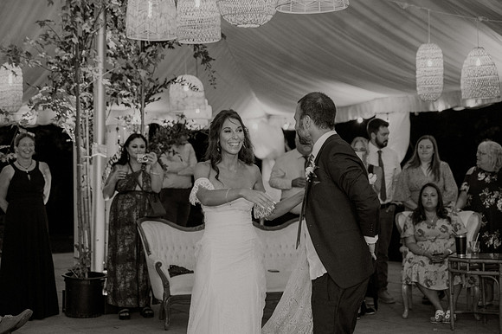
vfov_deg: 18.1
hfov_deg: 27.0
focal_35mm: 75
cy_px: 179
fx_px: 1046
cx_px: 233
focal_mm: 70
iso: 2500
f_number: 2.8
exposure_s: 1/200
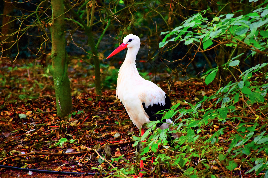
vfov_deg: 4.6
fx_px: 2248
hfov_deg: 6.8
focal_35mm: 302
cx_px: 135
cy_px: 89
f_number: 6.3
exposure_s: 1/80
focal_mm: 200
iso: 800
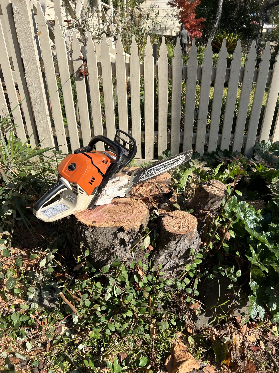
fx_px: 279
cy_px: 186
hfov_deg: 53.1
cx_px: 140
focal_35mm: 26
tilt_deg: -29.9
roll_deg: +0.2
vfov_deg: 67.3
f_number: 1.5
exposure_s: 1/2915
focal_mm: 5.7
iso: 50
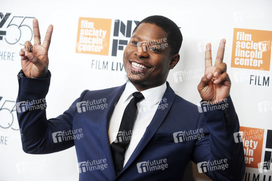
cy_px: 90
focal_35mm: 80
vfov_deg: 17.1
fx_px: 604
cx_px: 136
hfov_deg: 25.4
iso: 1250
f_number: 2.8
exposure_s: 1/320
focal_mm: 80
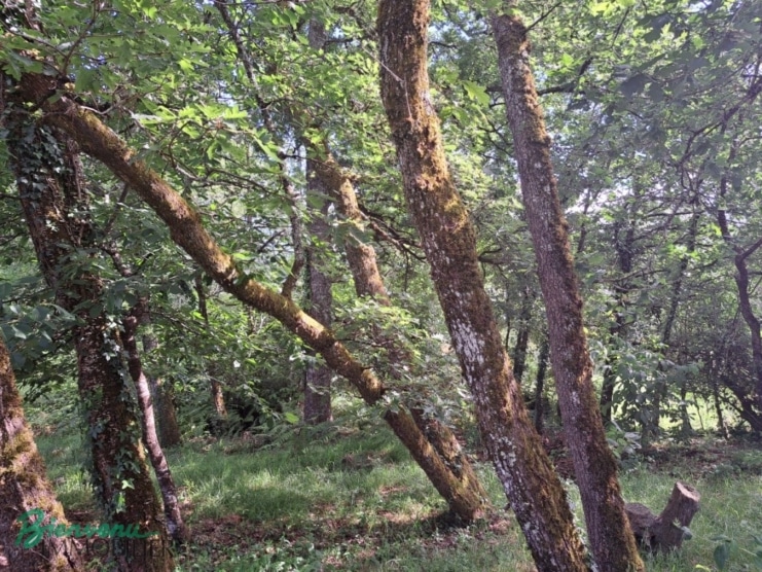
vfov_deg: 56.8
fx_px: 528
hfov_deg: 71.6
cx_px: 381
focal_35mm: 24
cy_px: 286
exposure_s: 1/115
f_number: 1.8
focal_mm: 5.23
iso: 50
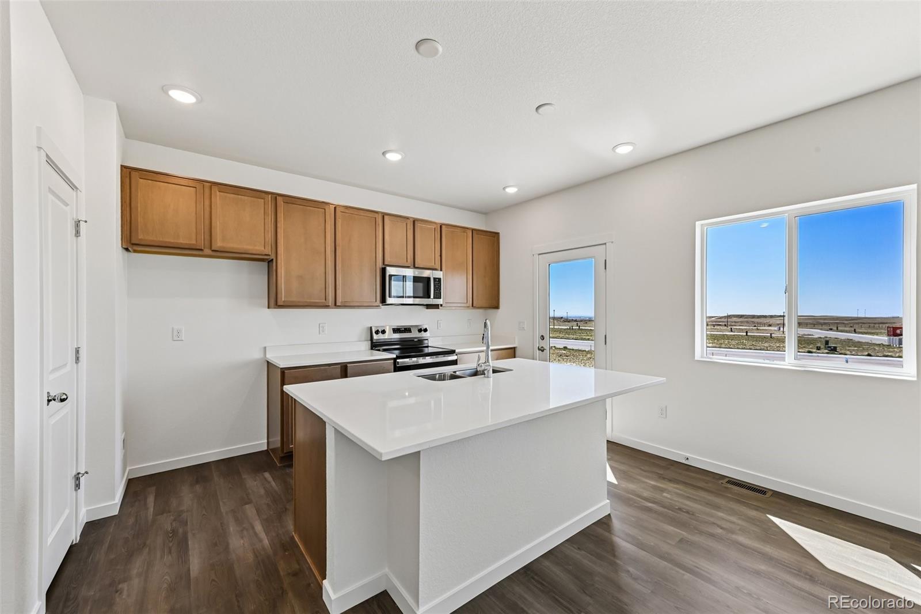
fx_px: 358
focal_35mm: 14
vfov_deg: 81.2
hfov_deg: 104.3
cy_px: 307
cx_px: 460
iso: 110
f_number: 11
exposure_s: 1/15
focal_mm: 14
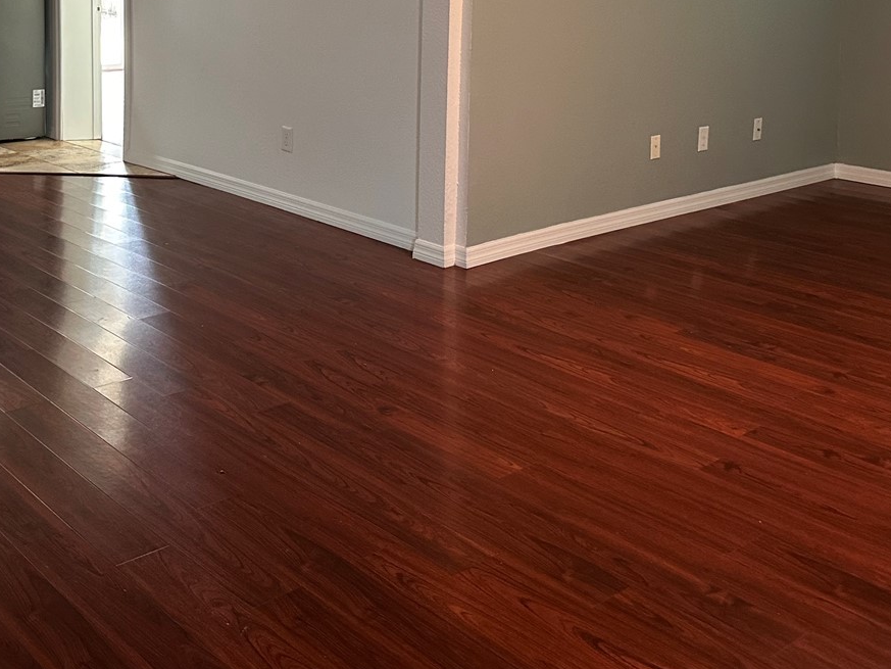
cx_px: 285
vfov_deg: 31.3
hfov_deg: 42.3
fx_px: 1133
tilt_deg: -5.8
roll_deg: -0.7
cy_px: 66
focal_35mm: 44
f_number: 1.78
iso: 400
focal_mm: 6.86
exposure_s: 1/60
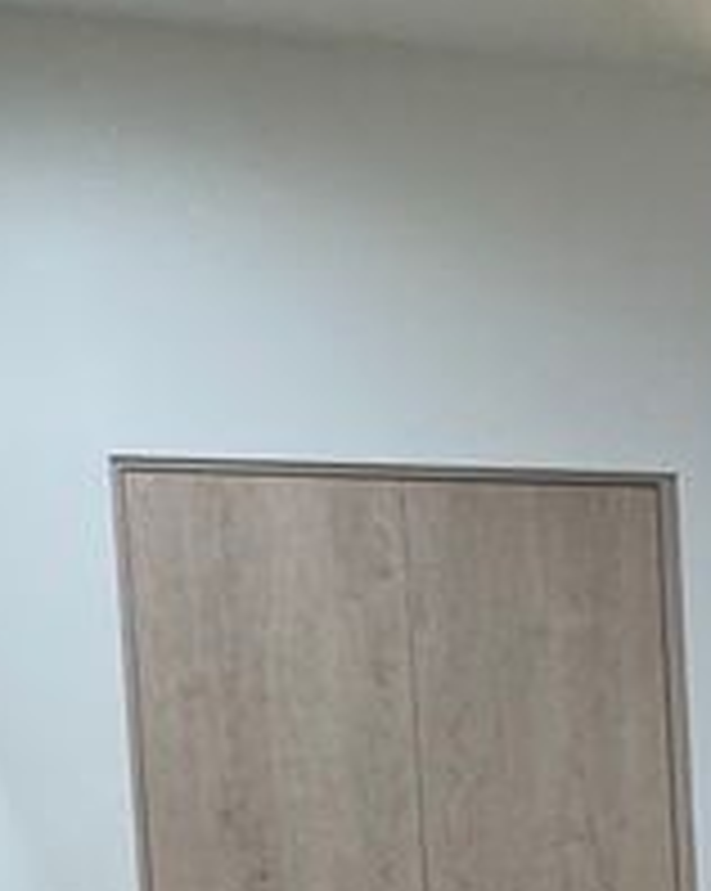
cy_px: 1026
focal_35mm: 83
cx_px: 990
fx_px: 2187
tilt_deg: -5.1
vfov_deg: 21.6
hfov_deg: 17.1
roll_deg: +2.0
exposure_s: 1/60
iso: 250
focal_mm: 2.22
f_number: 2.2
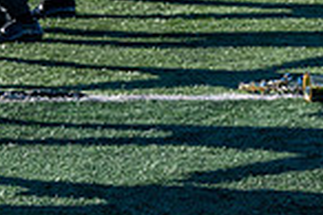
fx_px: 2491
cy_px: -145
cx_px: 487
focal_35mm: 278
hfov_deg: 7.3
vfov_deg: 4.9
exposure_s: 1/2000
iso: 250
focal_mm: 70
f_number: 5
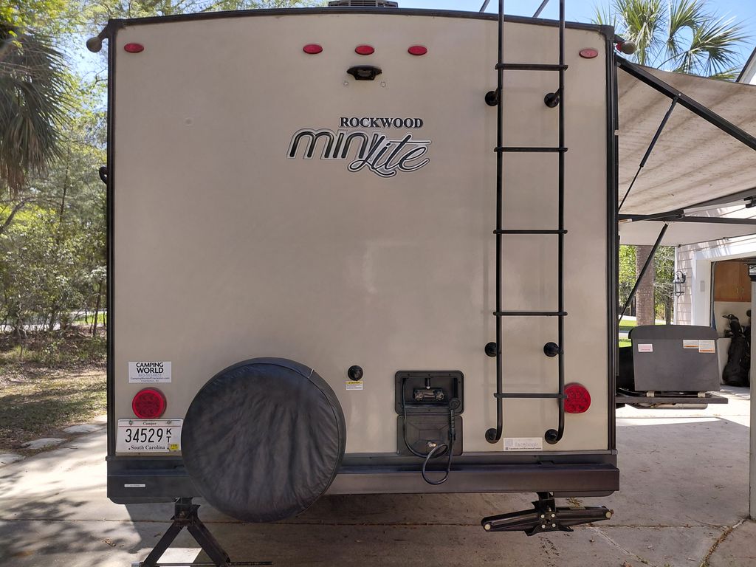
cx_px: 378
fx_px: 546
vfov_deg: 54.9
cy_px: 284
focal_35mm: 25
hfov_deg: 69.4
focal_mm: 4.69
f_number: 1.8
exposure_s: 1/625
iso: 50
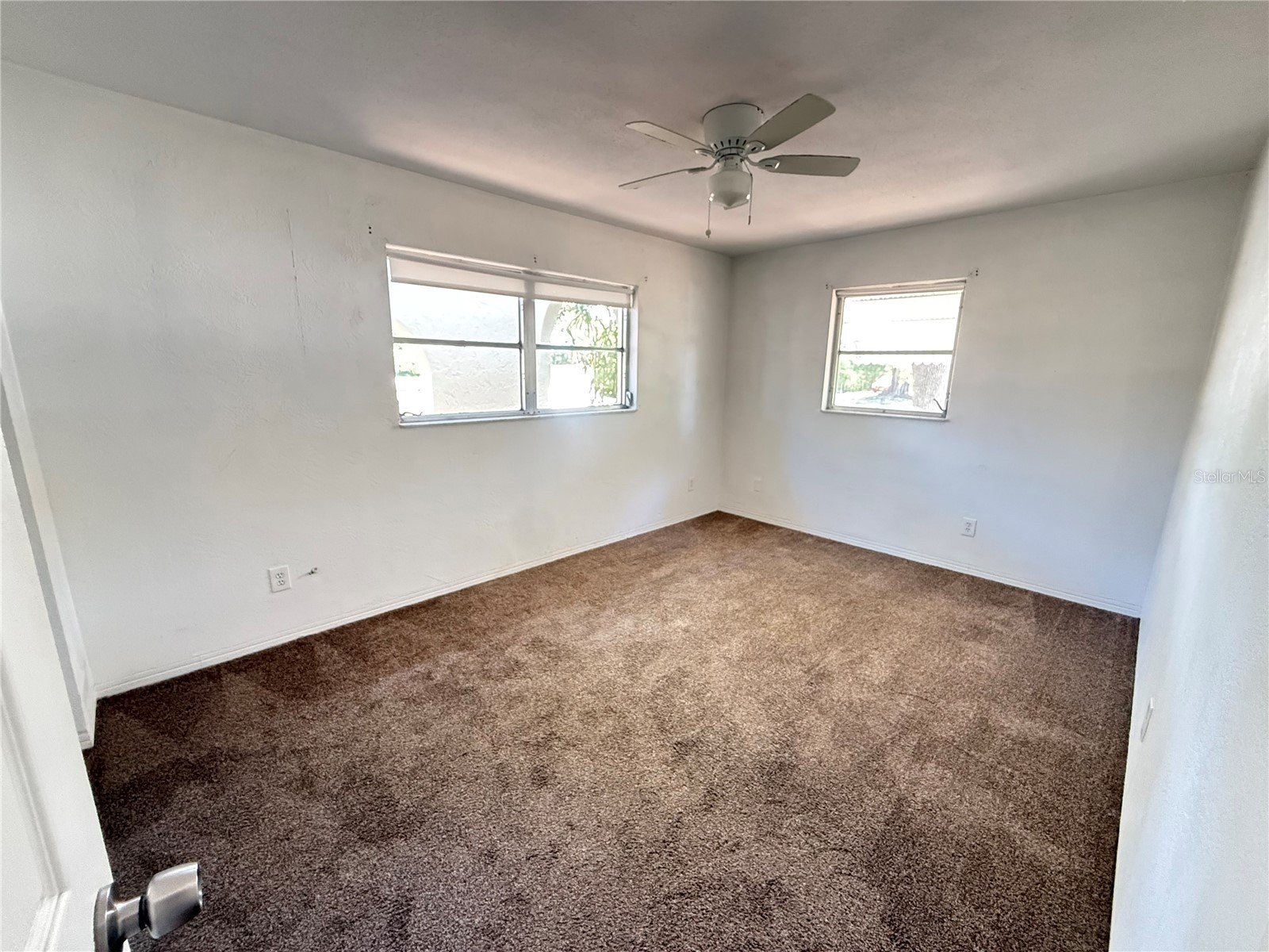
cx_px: 634
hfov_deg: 102.1
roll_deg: -1.1
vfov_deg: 85.7
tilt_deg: -11.4
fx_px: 513
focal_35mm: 14
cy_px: 476
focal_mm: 2.22
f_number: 2.2
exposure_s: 1/60
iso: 800
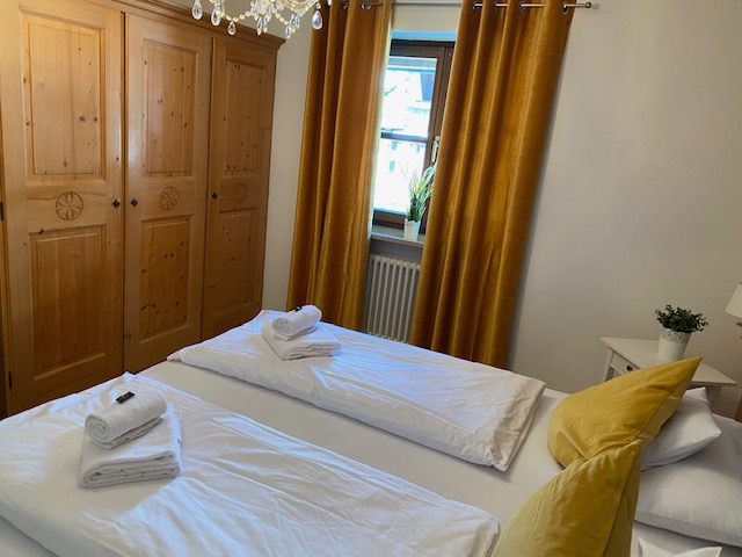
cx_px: 371
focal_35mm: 26
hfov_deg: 67.3
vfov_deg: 53.1
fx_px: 557
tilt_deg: -15.2
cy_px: 278
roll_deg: -6.5
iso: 160
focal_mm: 4.25
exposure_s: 1/50
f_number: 1.8
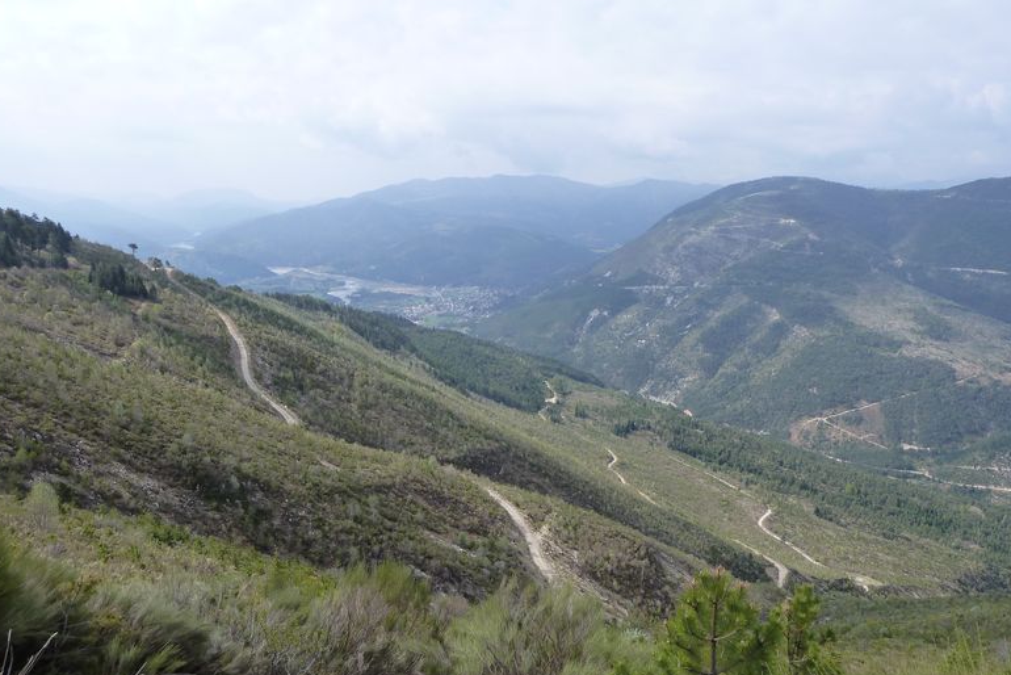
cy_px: 373
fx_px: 758
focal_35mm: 27
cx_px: 488
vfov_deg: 47.9
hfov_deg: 67.3
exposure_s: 1/400
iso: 125
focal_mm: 4.1
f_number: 4.5
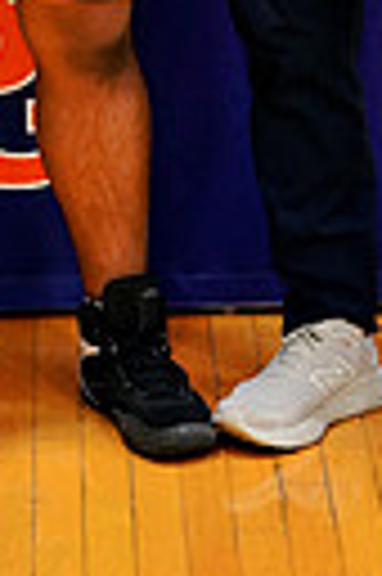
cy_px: -396
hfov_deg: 5.6
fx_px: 3926
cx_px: 139
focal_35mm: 246
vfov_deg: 8.1
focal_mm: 70
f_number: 2.8
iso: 8000
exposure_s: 1/640
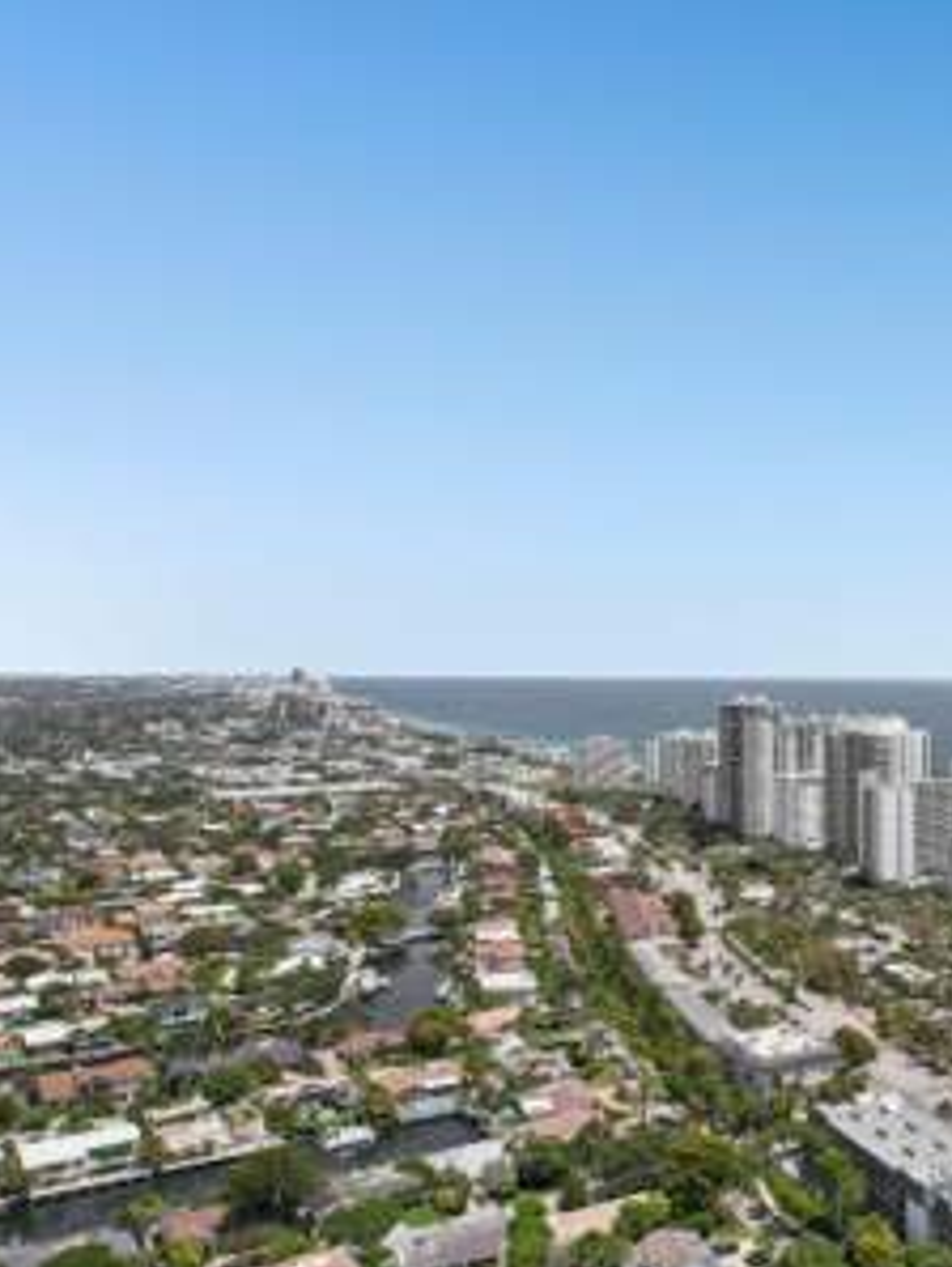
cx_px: 978
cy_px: 665
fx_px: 1245
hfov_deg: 37.0
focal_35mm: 34
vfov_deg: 53.9
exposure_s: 1/2000
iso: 100
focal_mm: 8.4
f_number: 2.8
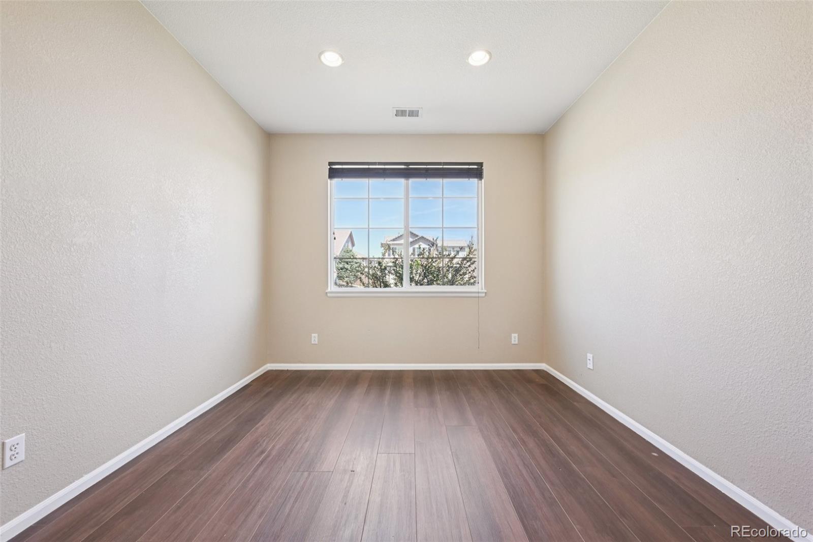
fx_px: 316
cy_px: 271
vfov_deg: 81.2
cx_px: 406
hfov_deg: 104.3
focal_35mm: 14
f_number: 11
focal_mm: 14
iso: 360
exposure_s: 1/15
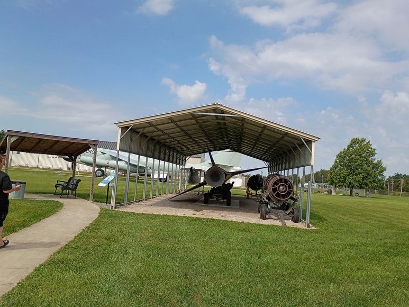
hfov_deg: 60.0
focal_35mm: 30
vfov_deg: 46.8
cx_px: 209
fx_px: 355
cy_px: 151
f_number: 1.8
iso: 104
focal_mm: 4.27
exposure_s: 1/1307
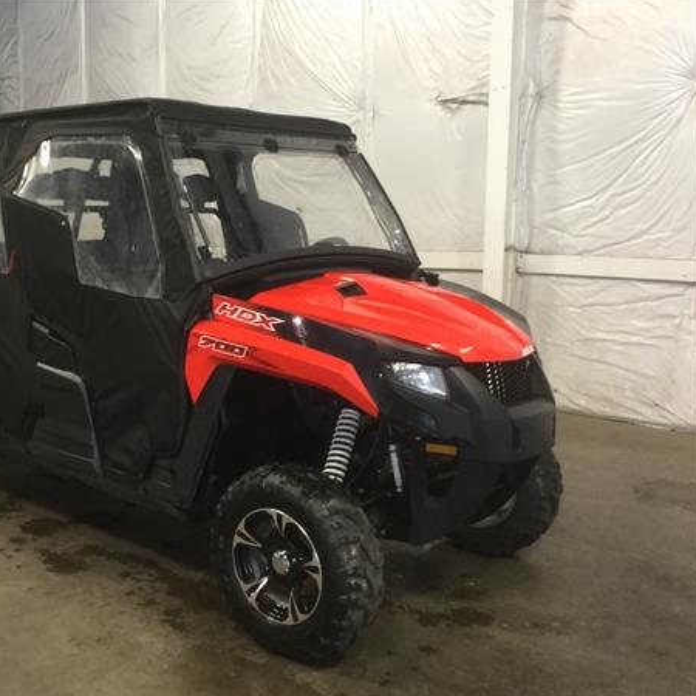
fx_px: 887
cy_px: 365
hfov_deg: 42.0
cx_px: 207
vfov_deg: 42.8
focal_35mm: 39
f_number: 2.4
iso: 80
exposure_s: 1/30
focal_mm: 3.3
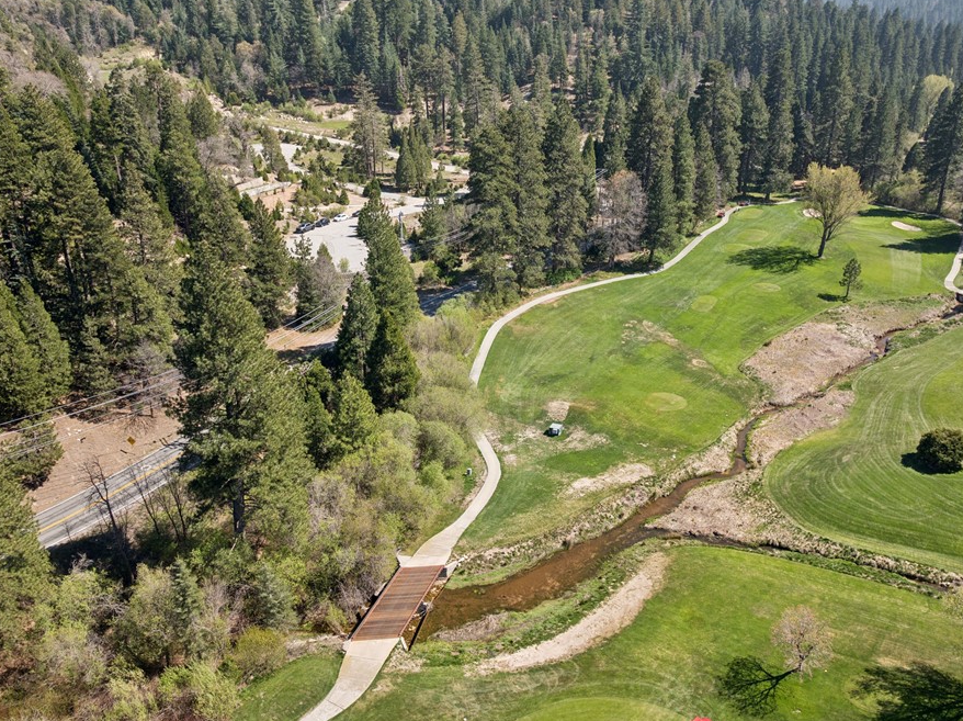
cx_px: 499
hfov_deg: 63.5
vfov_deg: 49.7
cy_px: 356
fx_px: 778
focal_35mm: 28
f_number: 2.8
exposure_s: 1/40
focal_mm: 12.3
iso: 100
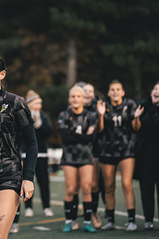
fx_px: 1961
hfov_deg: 4.6
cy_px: 122
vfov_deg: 7.0
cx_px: -29
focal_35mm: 296
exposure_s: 1/1600
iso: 800
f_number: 2.8
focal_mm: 150
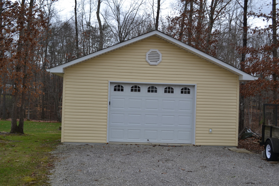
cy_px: 93
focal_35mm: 39
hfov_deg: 49.6
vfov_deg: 34.2
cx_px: 140
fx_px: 302
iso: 100
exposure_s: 1/160
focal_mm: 26
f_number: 6.3
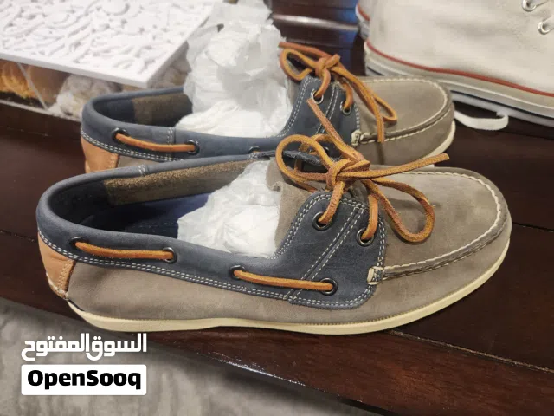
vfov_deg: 58.9
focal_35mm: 23
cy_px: 208
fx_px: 368
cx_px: 277
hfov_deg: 73.9
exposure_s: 1/100
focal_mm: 5.4
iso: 400
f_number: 1.8
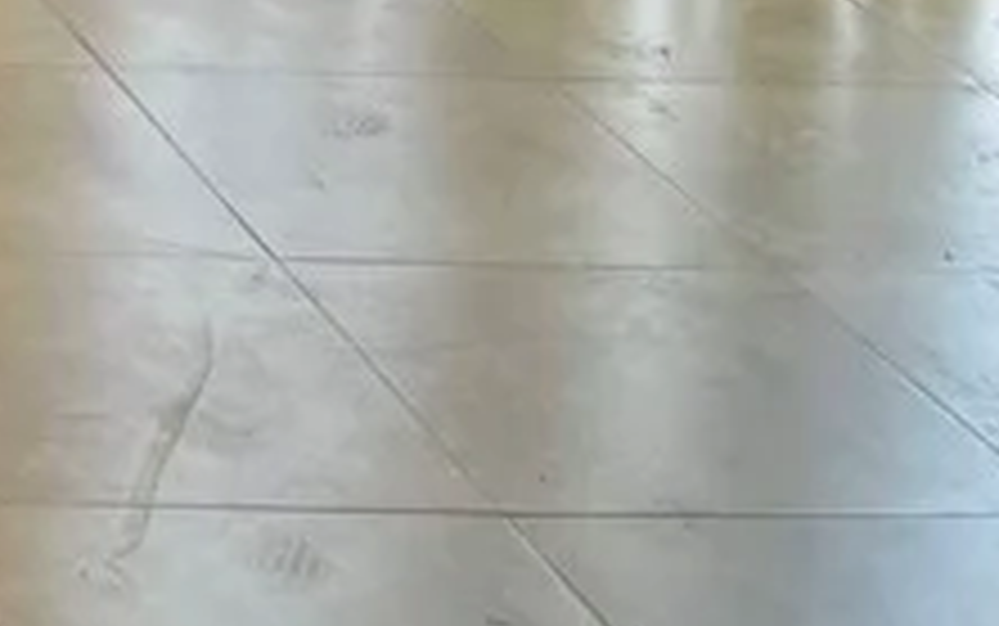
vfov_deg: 9.3
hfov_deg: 13.9
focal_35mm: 122
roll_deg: -1.7
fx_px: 3323
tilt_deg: -4.5
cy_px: -1031
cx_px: -1116
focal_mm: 5.1
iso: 125
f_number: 1.6
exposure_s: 1/121
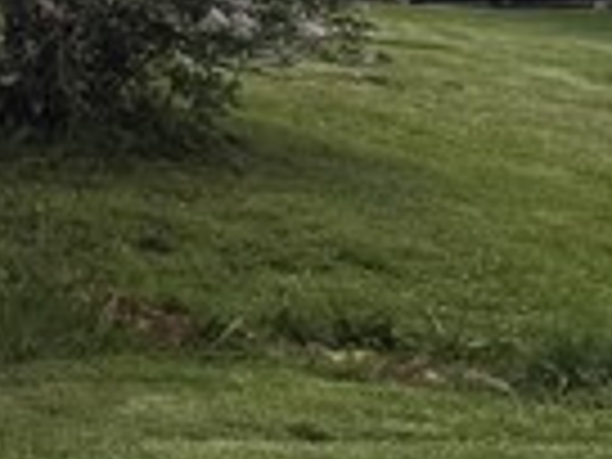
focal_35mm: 181
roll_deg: +0.6
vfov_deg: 8.2
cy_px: -22
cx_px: -1116
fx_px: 3200
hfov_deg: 9.1
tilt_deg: -5.3
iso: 80
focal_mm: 6.76
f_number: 1.78
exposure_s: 1/6173
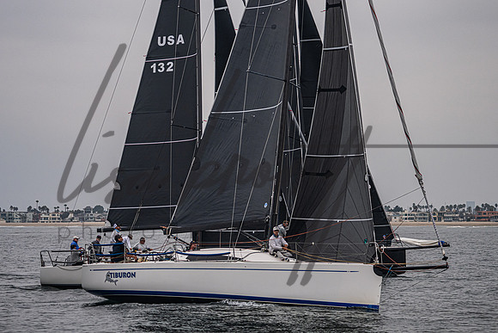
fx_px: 2015
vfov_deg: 9.4
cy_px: 136
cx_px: 246
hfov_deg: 14.1
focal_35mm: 146
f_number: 5
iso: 400
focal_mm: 115
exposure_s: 1/6400
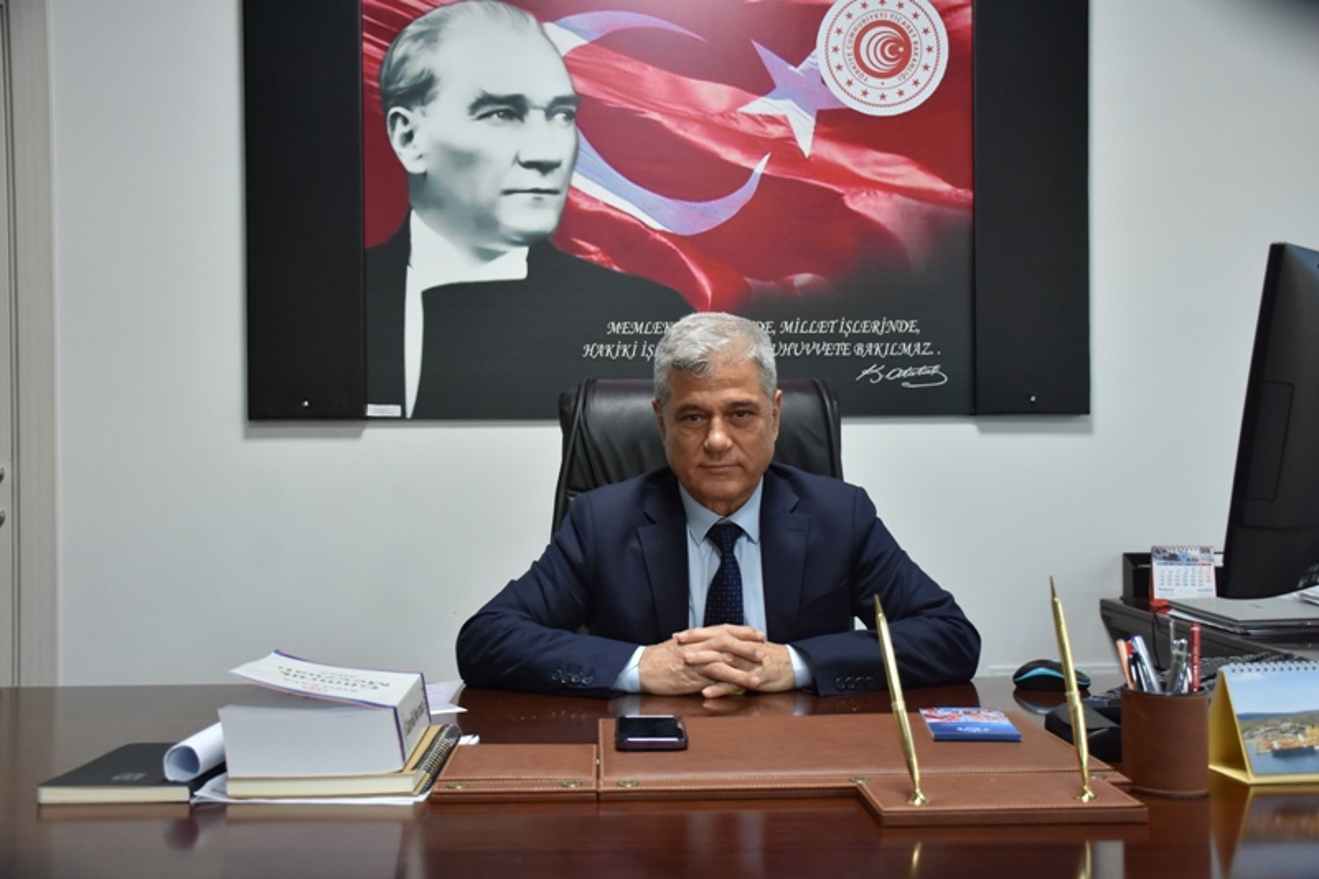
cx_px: 660
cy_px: 440
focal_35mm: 39
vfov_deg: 34.2
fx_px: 1429
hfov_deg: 49.6
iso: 1000
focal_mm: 26
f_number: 4
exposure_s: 1/60
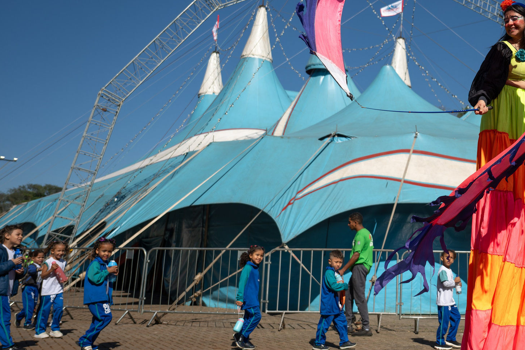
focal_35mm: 46
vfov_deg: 29.1
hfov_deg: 40.9
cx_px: 423
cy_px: 121
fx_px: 671
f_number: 2.8
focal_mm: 26
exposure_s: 1/2000
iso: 32
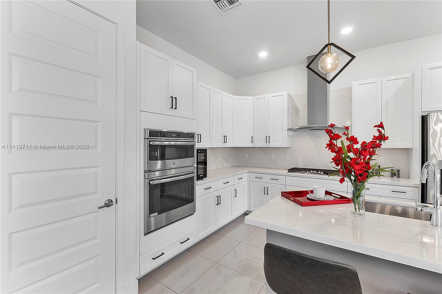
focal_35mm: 15
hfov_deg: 100.4
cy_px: 147
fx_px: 184
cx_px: 221
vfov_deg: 77.3
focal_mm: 10
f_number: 8
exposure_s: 1/10
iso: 250
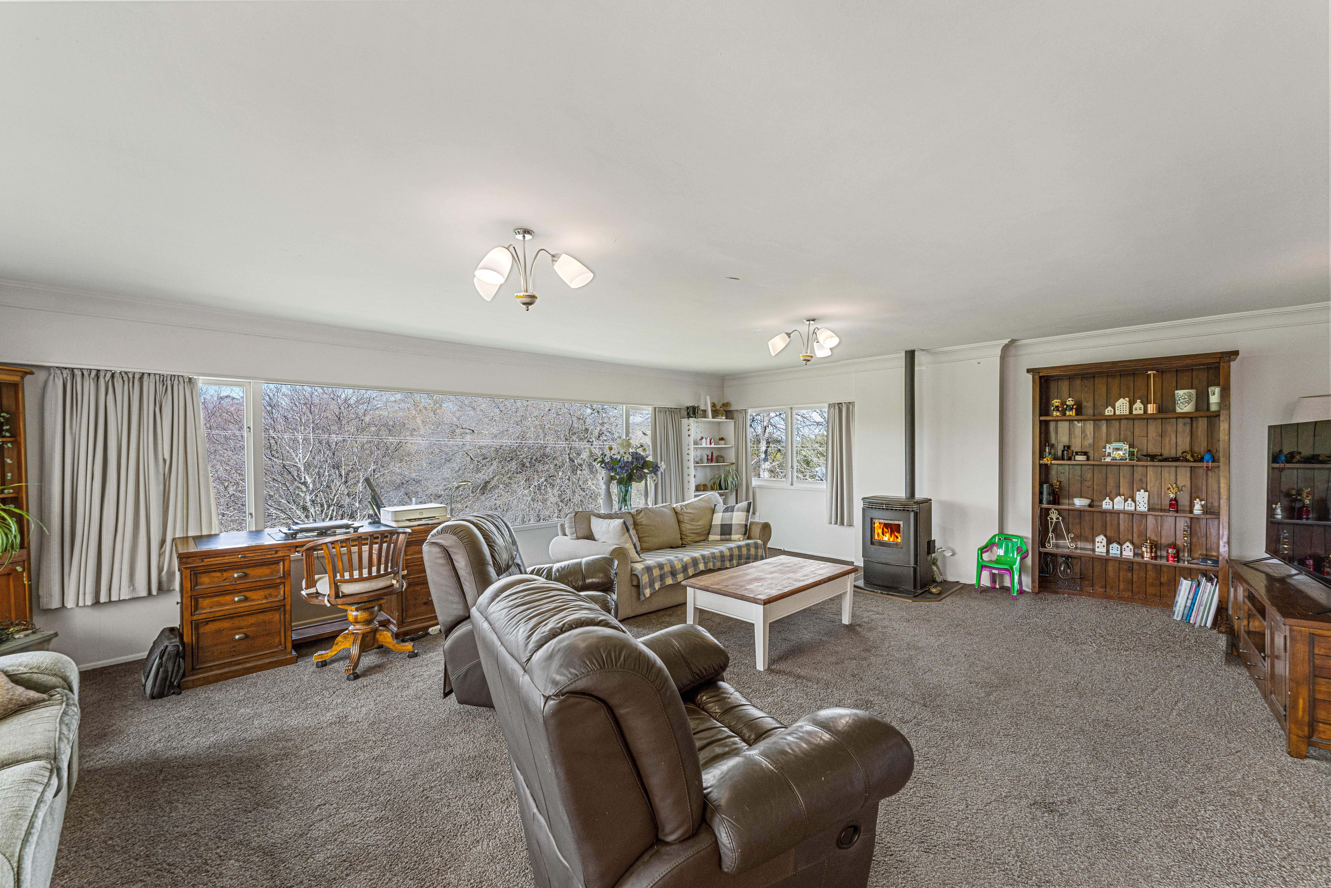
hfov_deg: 104.2
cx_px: 666
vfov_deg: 81.2
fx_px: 518
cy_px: 444
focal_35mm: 14
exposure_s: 1/60
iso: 640
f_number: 8
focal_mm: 14
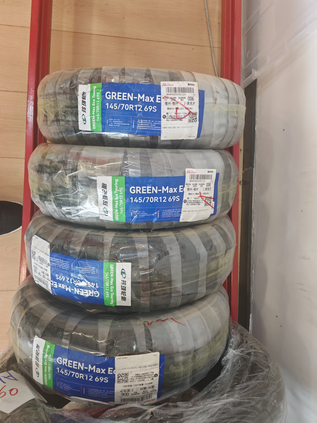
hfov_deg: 51.4
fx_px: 330
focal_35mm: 27
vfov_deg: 65.3
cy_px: 212
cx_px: 158
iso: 400
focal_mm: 6.67
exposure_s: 1/100
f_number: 1.9
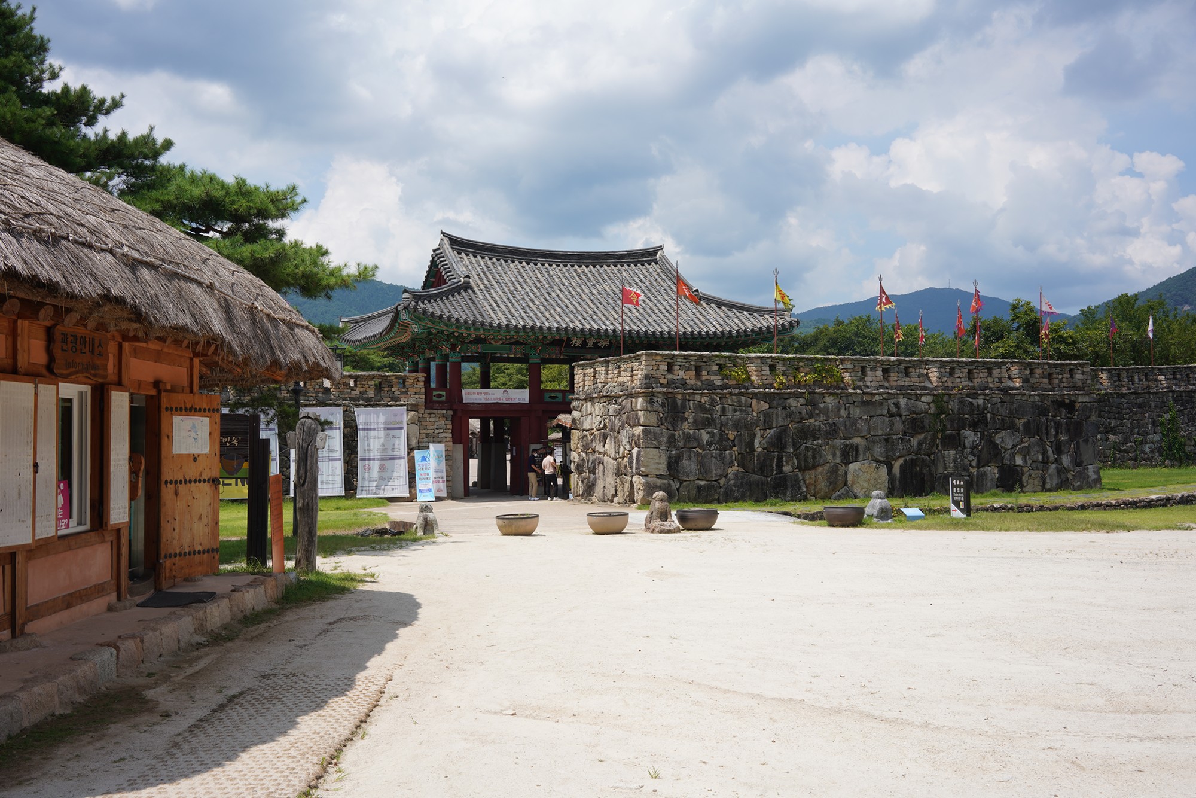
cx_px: 598
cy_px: 399
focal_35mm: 35
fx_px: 1163
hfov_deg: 54.4
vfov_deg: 37.9
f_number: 14
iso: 100
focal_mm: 35
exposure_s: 1/100
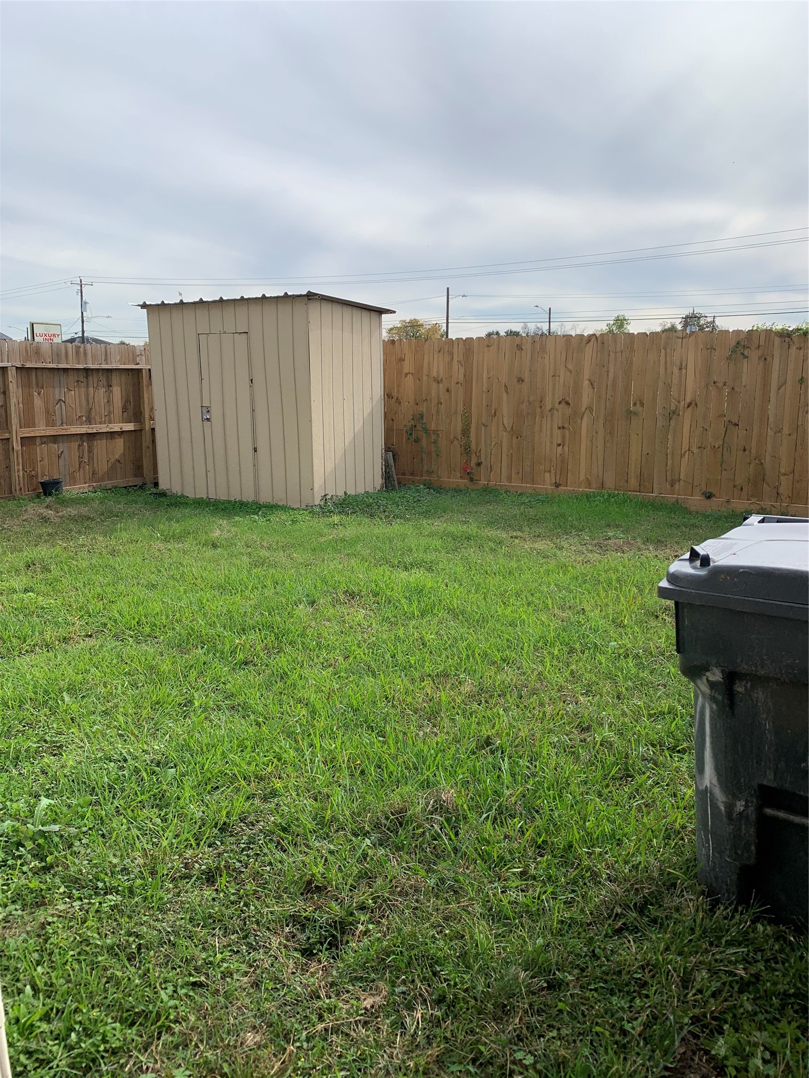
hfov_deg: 53.1
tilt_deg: -8.1
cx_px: 404
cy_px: 539
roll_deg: -0.2
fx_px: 810
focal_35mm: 26
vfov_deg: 67.3
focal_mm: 4.25
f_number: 1.8
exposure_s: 1/2257
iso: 25
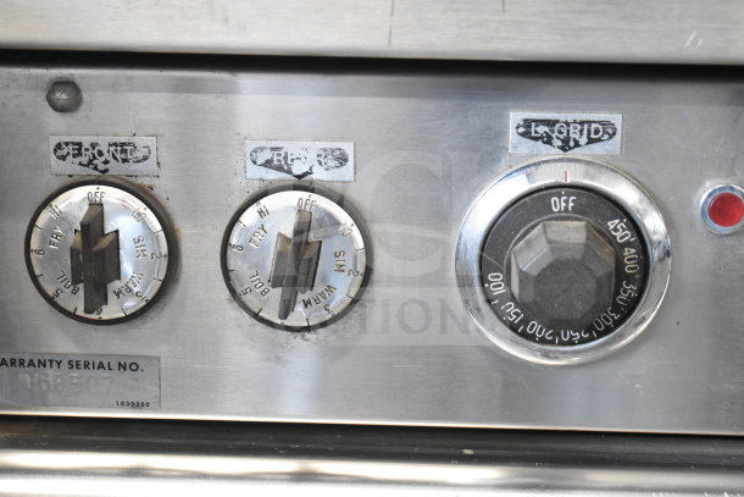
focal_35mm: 72
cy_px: 248
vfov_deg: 18.9
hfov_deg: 28.1
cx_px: 372
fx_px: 1488
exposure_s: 1/125
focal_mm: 48
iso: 6400
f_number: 5.6
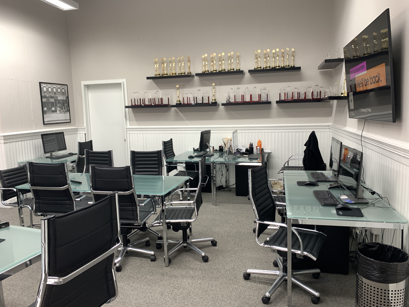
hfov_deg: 67.3
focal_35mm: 26
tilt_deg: -6.8
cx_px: 204
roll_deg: +1.0
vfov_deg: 53.1
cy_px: 154
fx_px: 307
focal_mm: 4.25
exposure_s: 1/60
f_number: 1.8
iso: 125
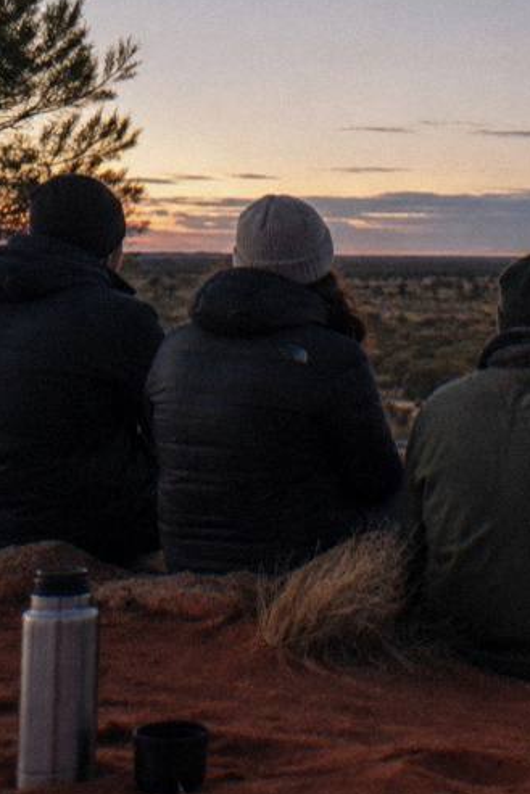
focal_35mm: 75
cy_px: 335
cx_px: 723
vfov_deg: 27.0
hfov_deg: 16.9
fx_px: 1655
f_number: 3.5
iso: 2500
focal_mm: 37
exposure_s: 1/50
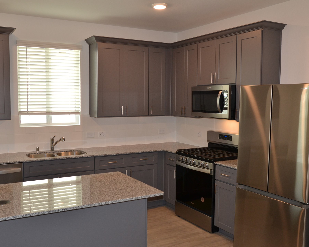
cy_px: 124
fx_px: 311
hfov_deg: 52.8
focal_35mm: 34
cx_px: 144
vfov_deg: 43.4
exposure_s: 1/60
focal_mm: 20
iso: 400
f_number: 4
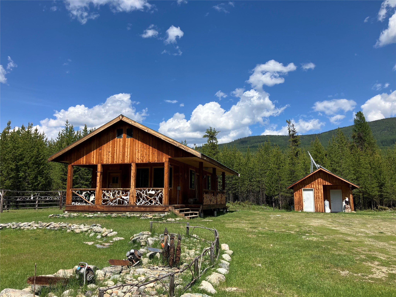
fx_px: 320
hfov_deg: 63.4
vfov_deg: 49.7
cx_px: 198
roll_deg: -0.5
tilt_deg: +9.7
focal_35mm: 28
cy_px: 148
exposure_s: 1/2114
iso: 32
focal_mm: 3.99
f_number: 1.8
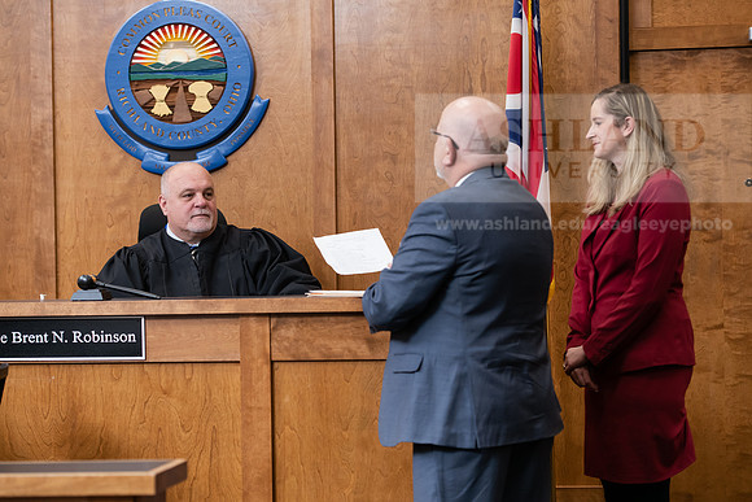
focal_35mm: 86
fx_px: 1797
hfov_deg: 23.6
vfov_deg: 15.9
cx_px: 376
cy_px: 251
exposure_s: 1/200
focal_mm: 86
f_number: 4
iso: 1600
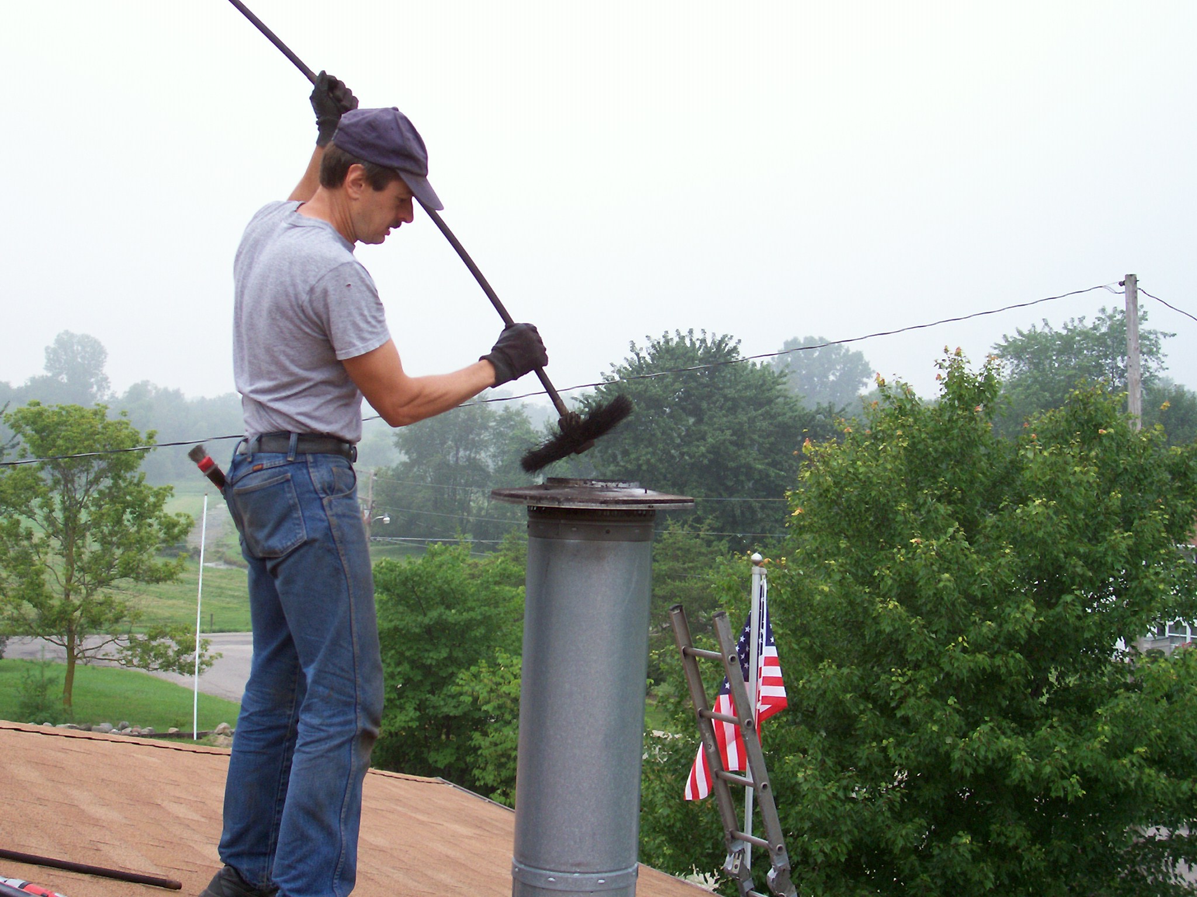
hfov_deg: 36.2
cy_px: 448
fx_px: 1833
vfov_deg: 27.5
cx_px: 598
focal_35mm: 53
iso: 80
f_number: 3.2
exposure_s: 1/328
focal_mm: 8.7
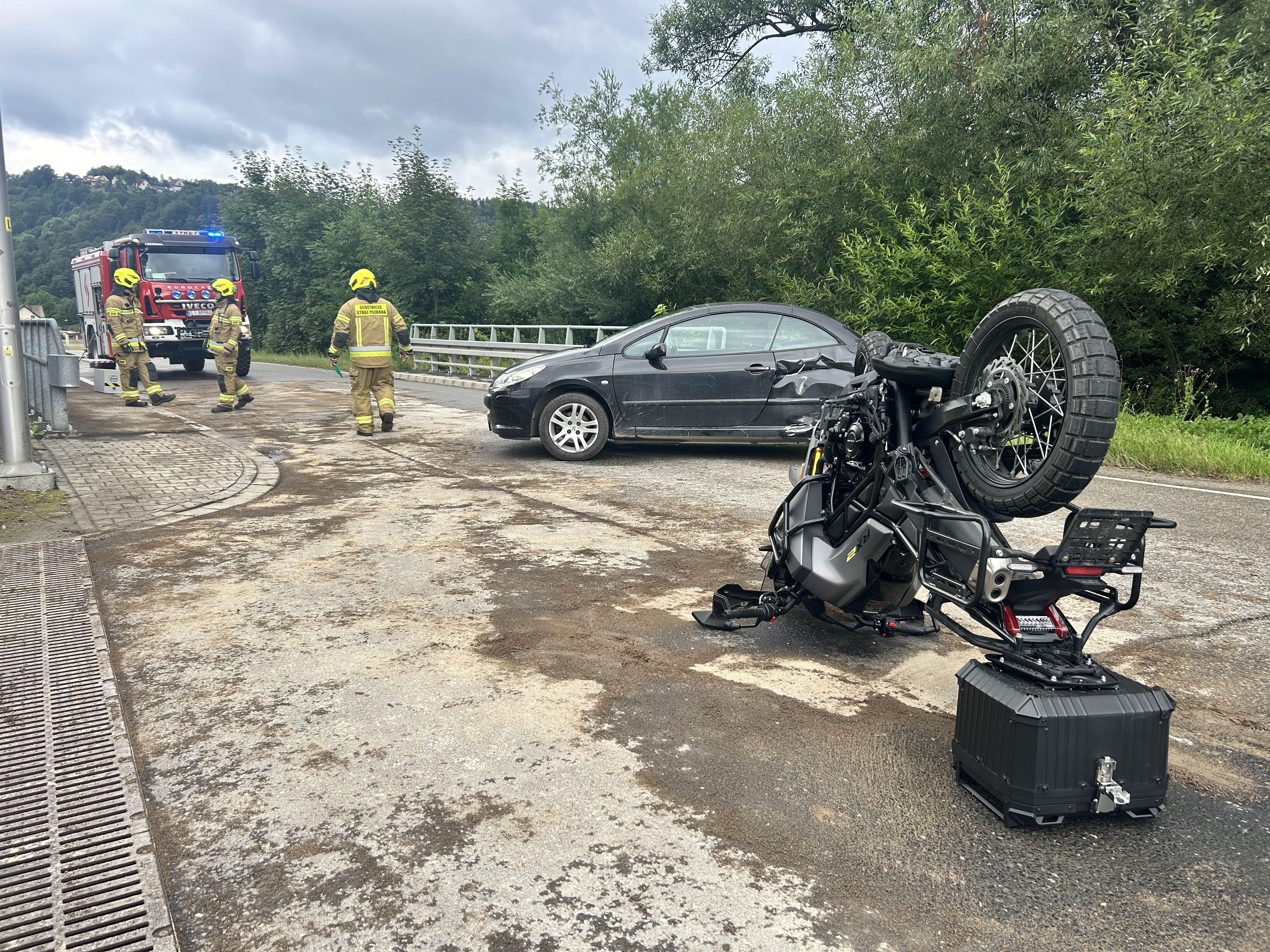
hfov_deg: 67.3
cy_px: 476
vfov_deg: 53.1
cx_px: 635
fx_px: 954
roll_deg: -0.5
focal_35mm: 26
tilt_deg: -8.9
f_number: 1.5
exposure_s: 1/371
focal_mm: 5.7
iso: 50
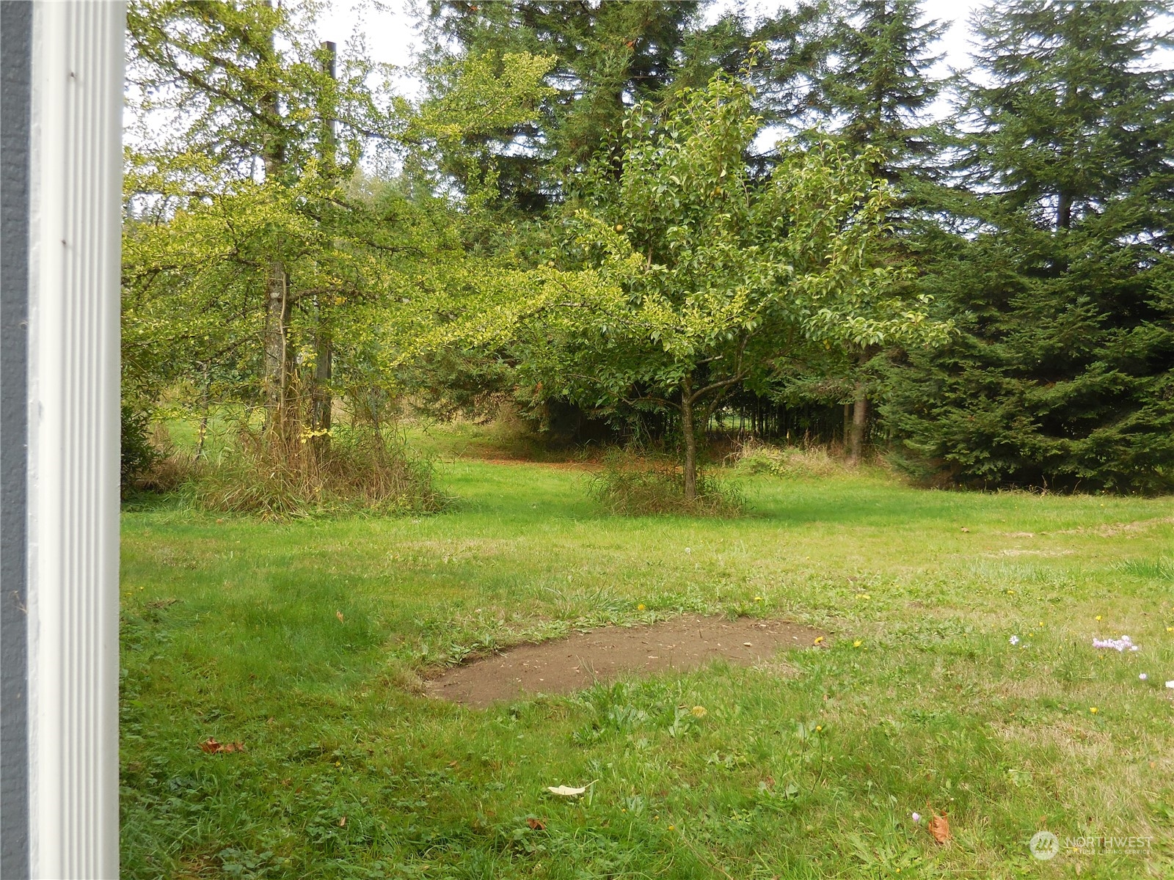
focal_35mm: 33
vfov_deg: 42.9
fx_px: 1119
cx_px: 587
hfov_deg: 55.4
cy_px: 440
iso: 125
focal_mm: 5.9
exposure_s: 1/200
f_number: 3.7
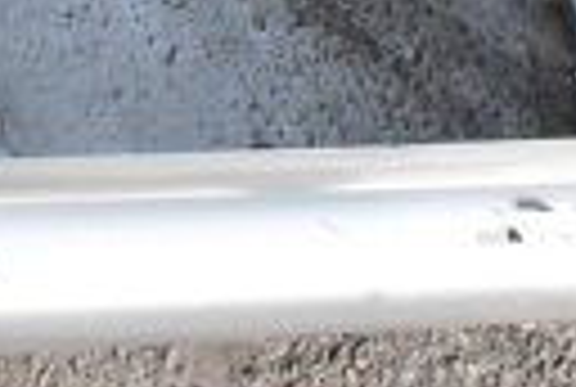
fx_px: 2742
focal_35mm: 171
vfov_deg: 7.6
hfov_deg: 11.8
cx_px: -18
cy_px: -493
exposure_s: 1/2000
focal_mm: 24
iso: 6400
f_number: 22
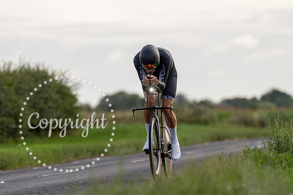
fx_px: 2229
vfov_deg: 5.0
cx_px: 134
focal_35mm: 274
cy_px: 106
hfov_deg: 7.5
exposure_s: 1/1000
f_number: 3.2
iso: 100
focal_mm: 200
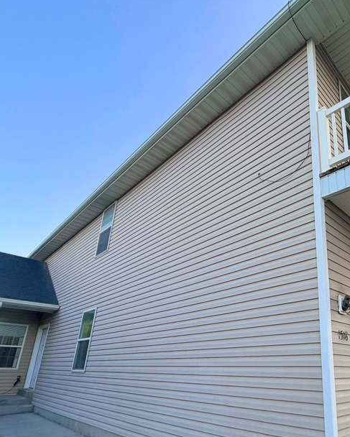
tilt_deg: +20.3
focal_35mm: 23
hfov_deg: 57.2
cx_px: 270
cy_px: 274
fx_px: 298
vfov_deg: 71.4
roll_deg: -1.8
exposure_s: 1/121
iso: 100
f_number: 2.2
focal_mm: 2.22
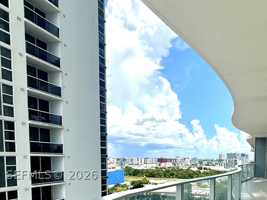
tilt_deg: -3.5
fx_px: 224
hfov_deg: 58.2
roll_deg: -1.1
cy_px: 175
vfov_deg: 44.5
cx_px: 203
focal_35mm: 29
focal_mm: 2.22
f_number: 2.2
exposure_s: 1/2611
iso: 50
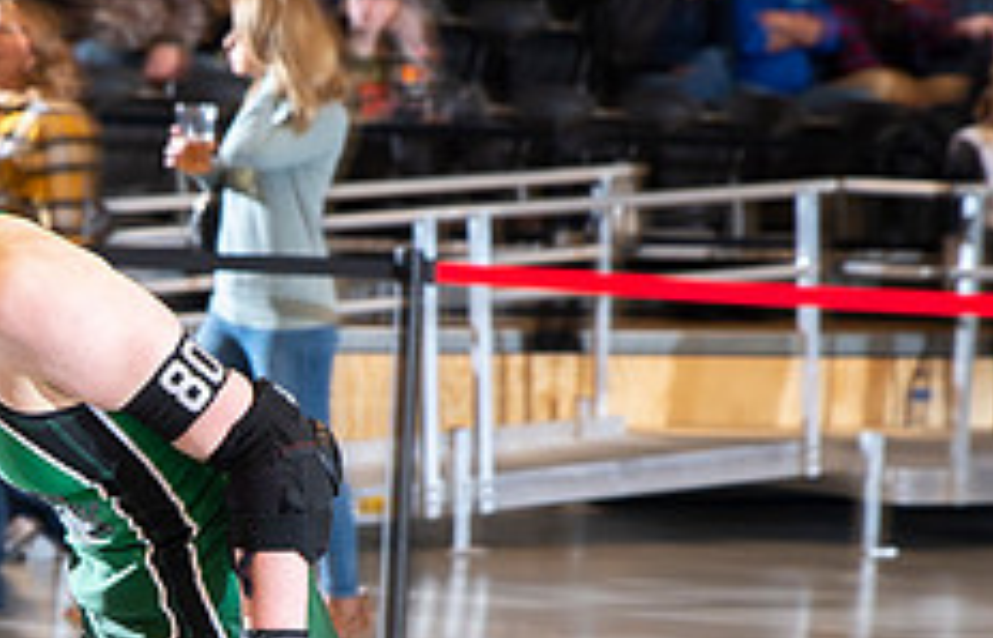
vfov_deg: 6.2
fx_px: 5919
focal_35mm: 217
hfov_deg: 9.5
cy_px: 570
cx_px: 72
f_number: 5.6
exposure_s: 1/160
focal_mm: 70
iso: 640
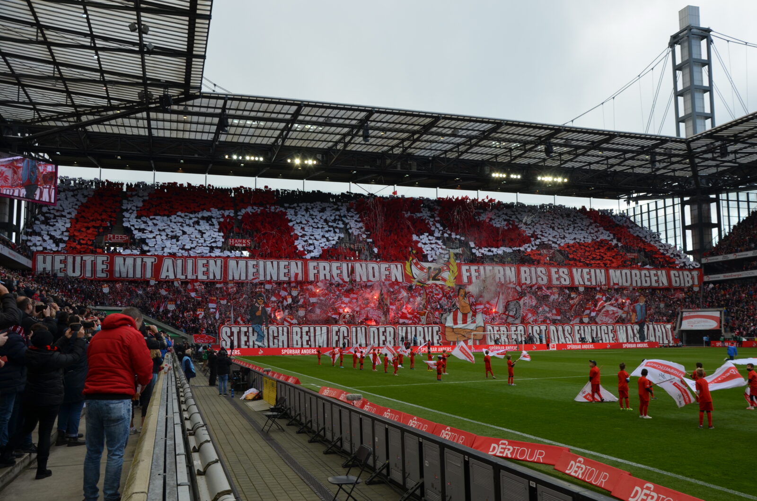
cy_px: 250
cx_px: 378
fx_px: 661
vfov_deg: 41.5
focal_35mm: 32
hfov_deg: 59.6
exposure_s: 1/200
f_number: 7.1
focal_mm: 21
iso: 200
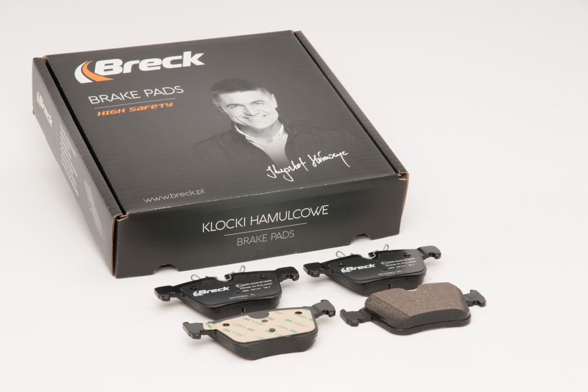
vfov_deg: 13.0
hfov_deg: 19.5
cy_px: 196
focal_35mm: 105
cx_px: 294
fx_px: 1715
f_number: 11
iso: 100
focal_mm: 70
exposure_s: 1/200
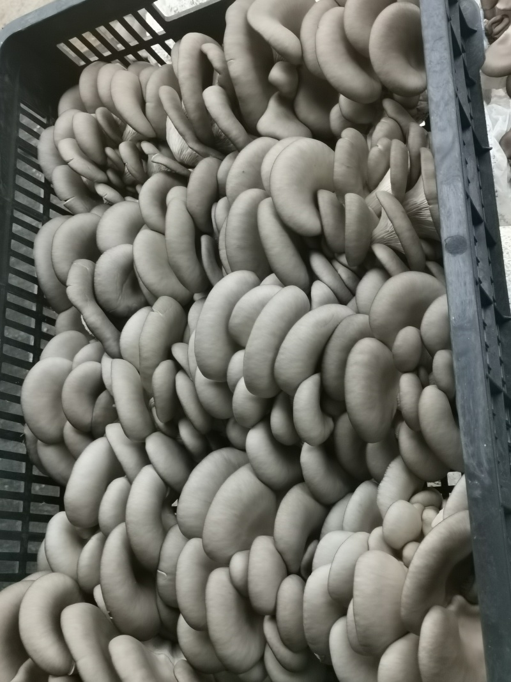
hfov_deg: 38.7
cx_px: 256
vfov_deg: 50.1
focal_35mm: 37
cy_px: 341
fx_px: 728
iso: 320
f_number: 1.8
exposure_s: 1/50
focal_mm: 5.58
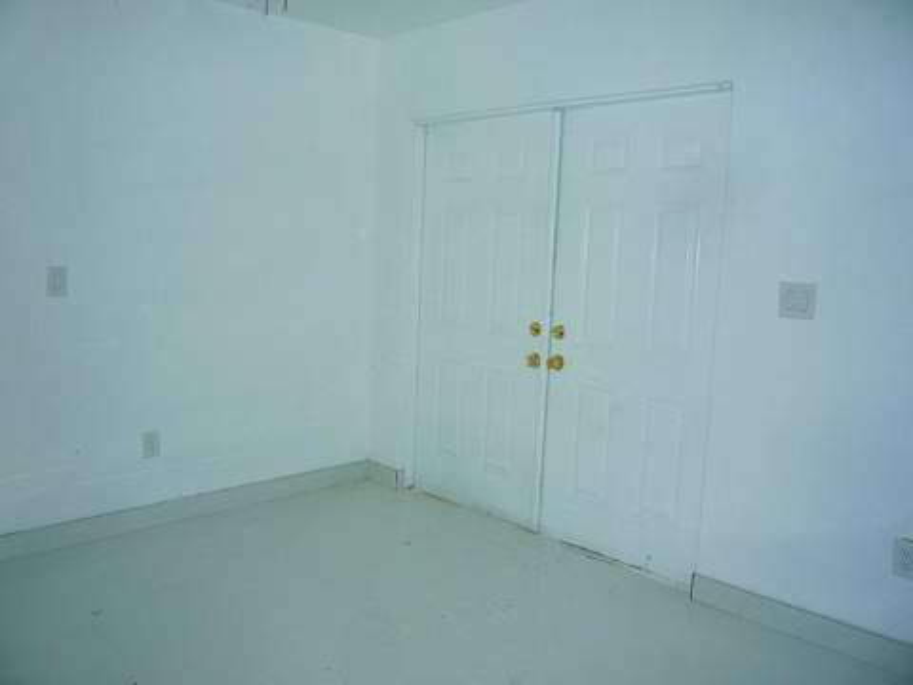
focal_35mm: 30
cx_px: 456
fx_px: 791
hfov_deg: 60.0
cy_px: 342
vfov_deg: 46.8
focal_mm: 5.2
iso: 100
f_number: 3.3
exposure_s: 1/30
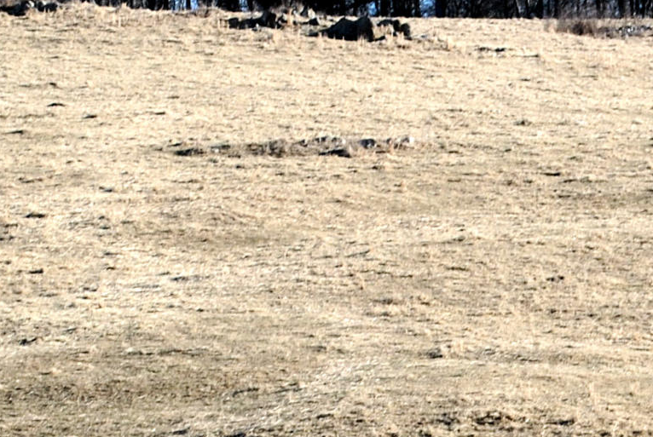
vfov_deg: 4.3
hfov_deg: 6.4
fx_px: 5866
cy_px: 534
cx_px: 595
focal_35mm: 323
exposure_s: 1/200
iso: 100
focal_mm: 55
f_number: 7.1
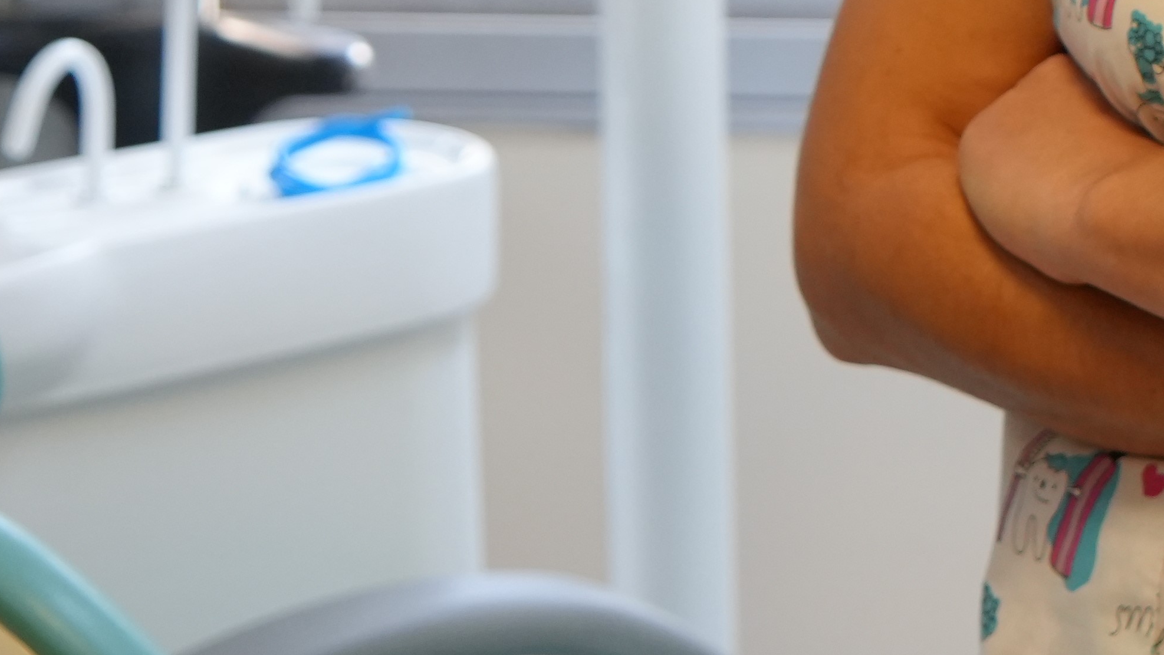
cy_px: -553
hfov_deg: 14.3
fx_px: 4476
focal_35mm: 145
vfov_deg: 8.1
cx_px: 1446
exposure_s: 1/160
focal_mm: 39
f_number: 4
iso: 1250
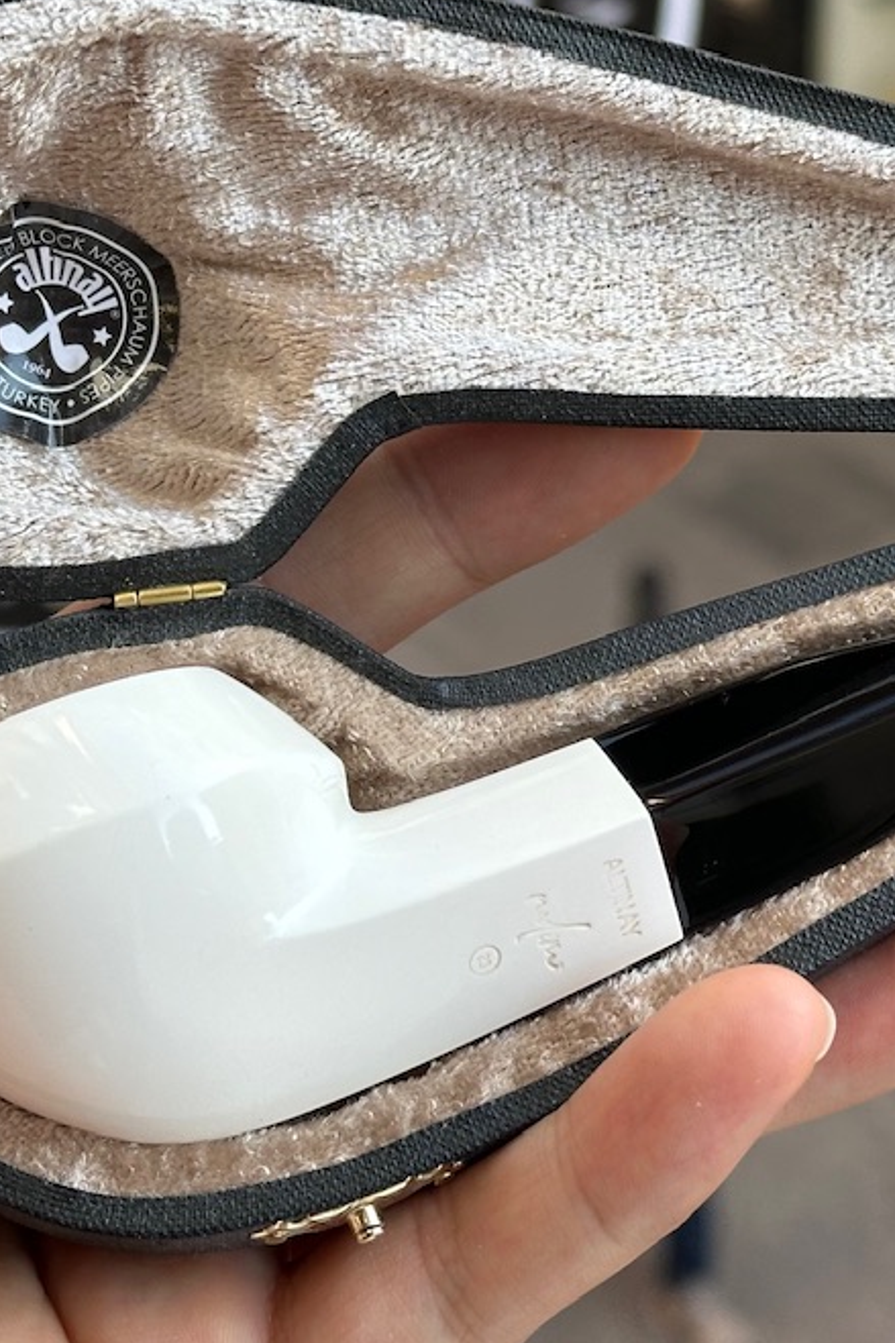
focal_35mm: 97
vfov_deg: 21.0
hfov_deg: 14.1
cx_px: 603
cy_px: 463
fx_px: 3619
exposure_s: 1/358
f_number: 1.78
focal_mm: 6.86
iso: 64
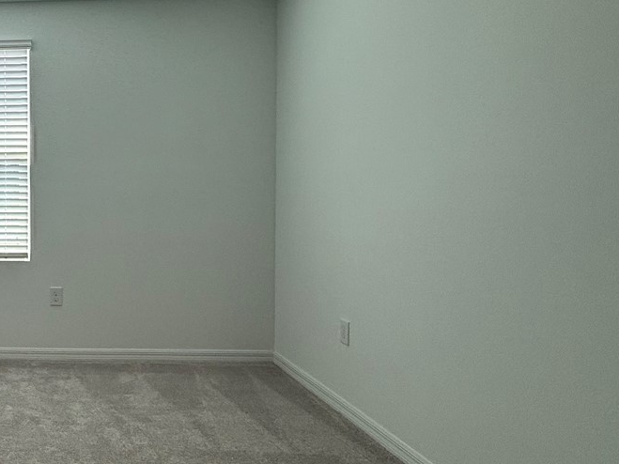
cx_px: -19
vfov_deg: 41.6
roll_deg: +0.8
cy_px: 186
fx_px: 608
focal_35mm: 34
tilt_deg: -1.1
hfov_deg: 44.6
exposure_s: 1/120
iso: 64
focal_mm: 2.22
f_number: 2.2
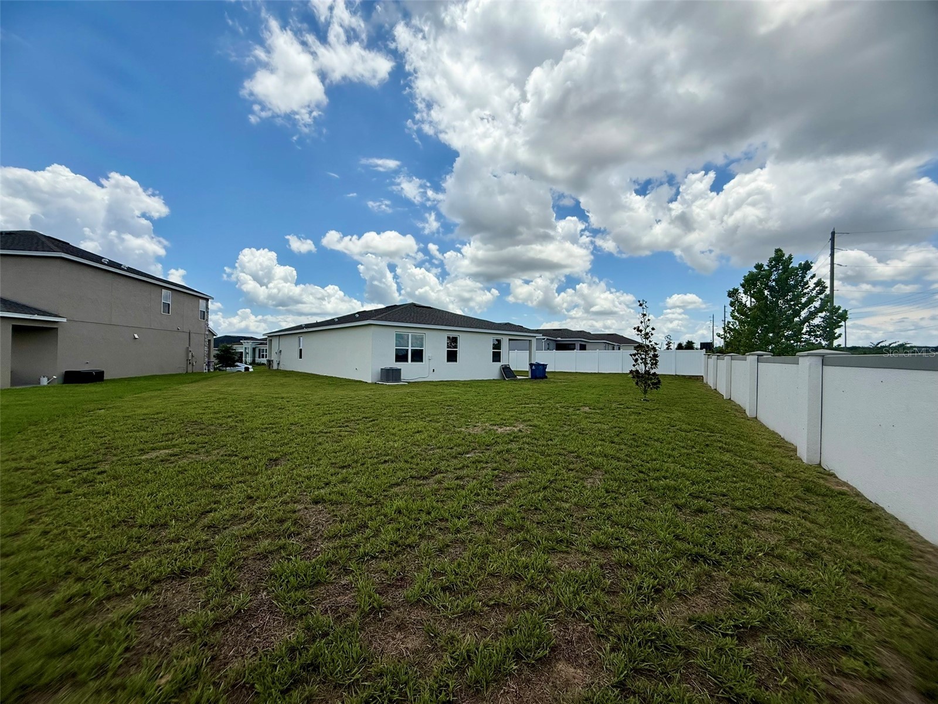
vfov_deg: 85.7
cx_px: 469
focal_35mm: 14
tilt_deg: +1.0
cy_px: 352
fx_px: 379
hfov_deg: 102.1
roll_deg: -1.2
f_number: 2.2
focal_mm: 2.22
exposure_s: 1/2717
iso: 50
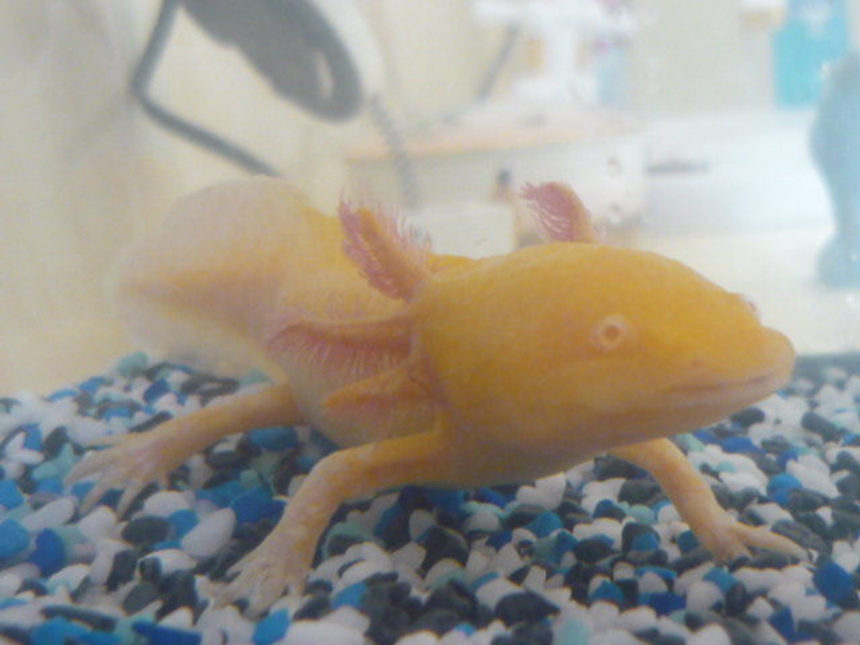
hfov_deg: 33.2
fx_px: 1441
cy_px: 322
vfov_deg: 25.2
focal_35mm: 58
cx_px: 430
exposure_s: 1/30
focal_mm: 6
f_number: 2.9
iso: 320
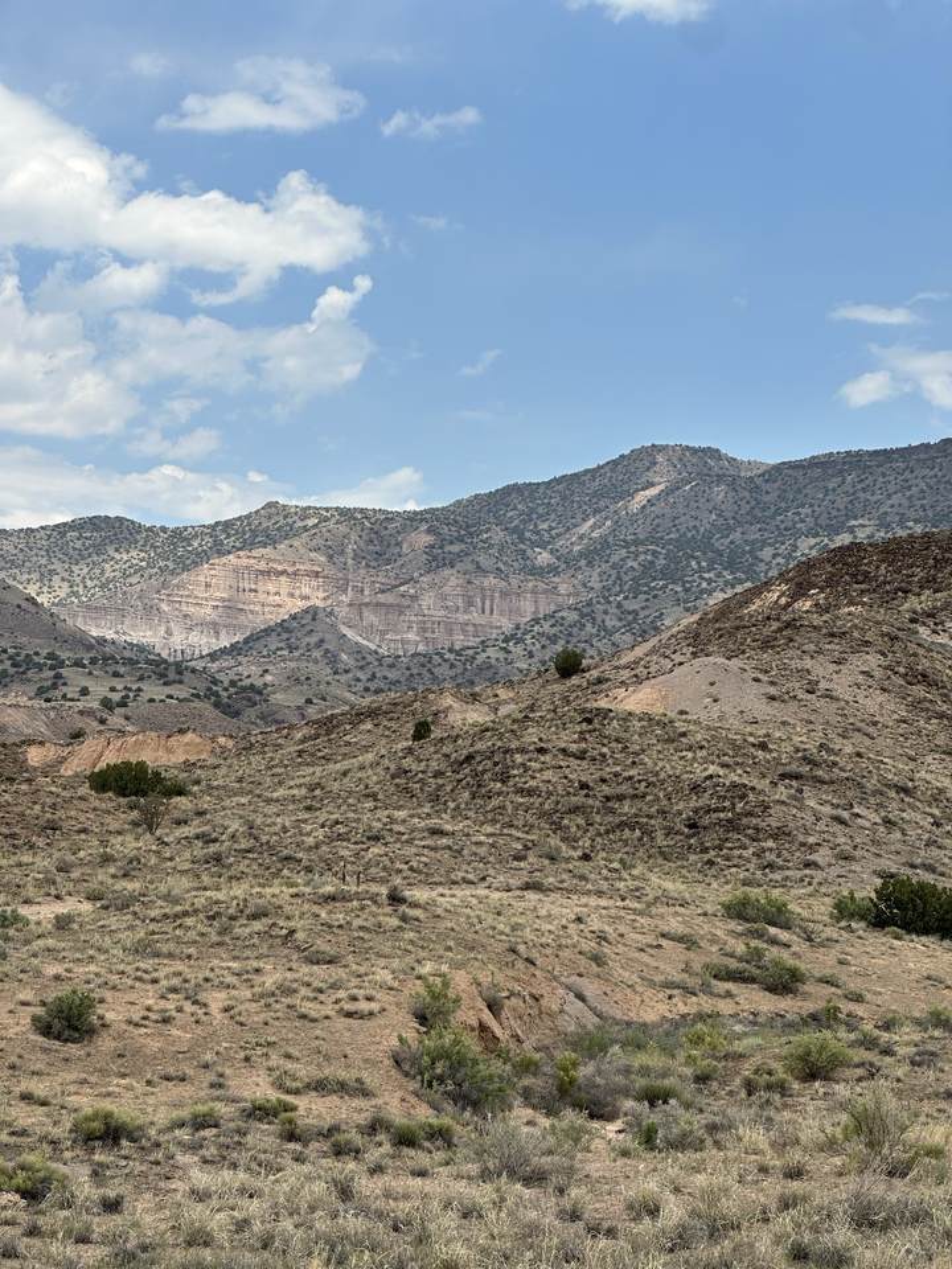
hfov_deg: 19.1
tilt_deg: +3.6
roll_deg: -2.2
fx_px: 2824
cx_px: 476
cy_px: 634
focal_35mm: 77
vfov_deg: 25.3
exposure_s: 1/681
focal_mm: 9
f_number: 2.8
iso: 32
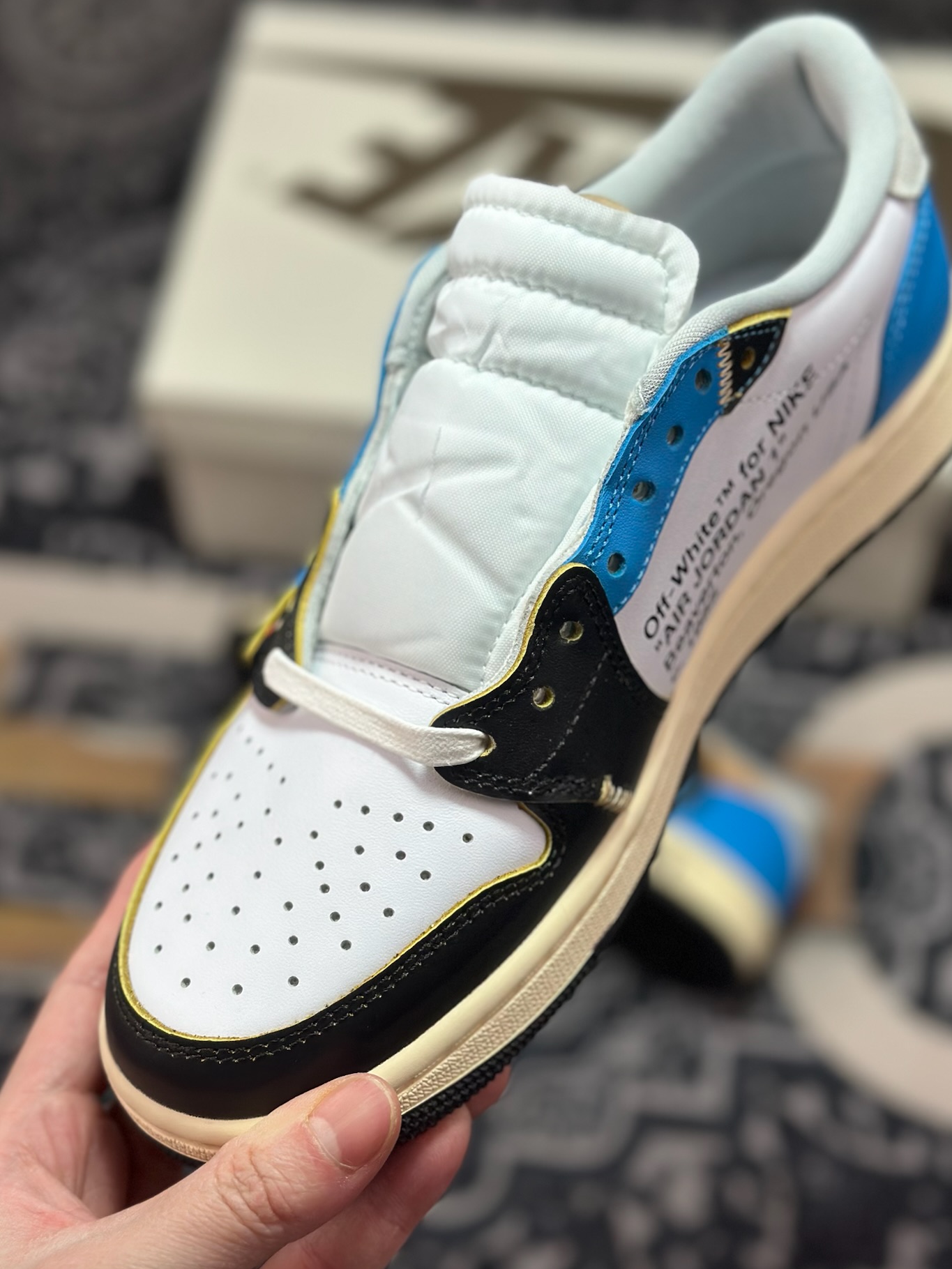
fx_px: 1980
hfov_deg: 27.0
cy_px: 641
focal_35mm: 54
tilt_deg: -58.0
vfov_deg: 35.5
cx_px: 513
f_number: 1.78
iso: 80
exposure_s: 1/1414
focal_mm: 6.86
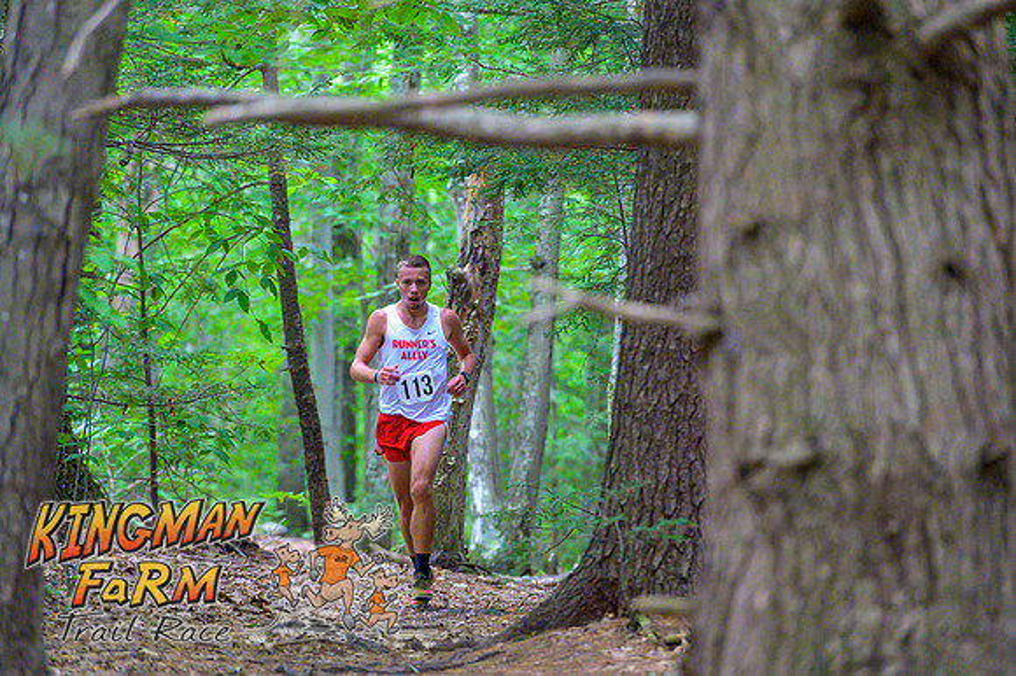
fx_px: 5641
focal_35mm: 200
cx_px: 508
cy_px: 338
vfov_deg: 6.9
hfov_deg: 10.3
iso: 8000
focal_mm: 200
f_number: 4
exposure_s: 1/200
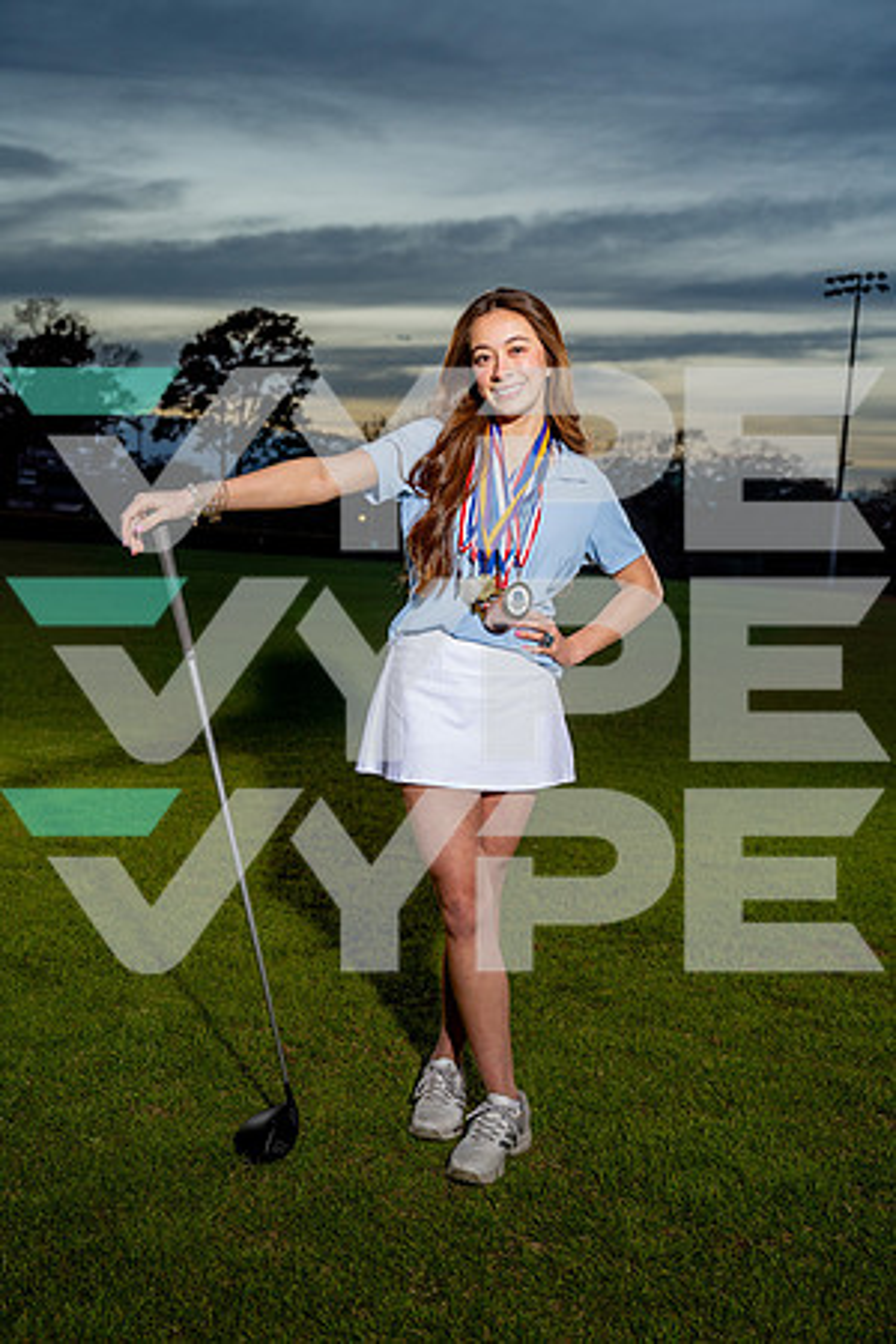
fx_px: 1307
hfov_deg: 37.9
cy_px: 672
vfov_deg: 54.4
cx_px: 448
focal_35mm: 35
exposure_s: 1/250
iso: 200
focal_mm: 35
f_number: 4
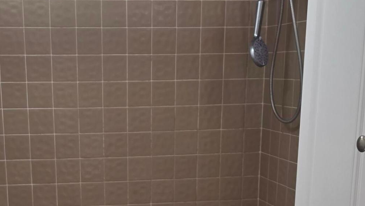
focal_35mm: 72
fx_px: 697
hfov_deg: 29.2
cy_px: 268
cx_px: 133
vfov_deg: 15.9
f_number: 1.7
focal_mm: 6.25
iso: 100
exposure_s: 1/120
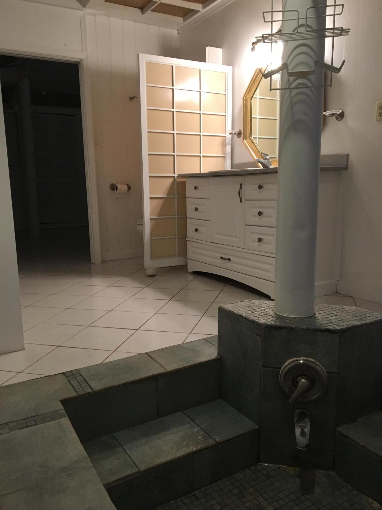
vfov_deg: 61.7
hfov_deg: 48.2
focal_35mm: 29
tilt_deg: -9.9
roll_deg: +0.8
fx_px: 427
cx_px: 191
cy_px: 255
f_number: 2.2
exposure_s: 1/30
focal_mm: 4.15
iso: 160
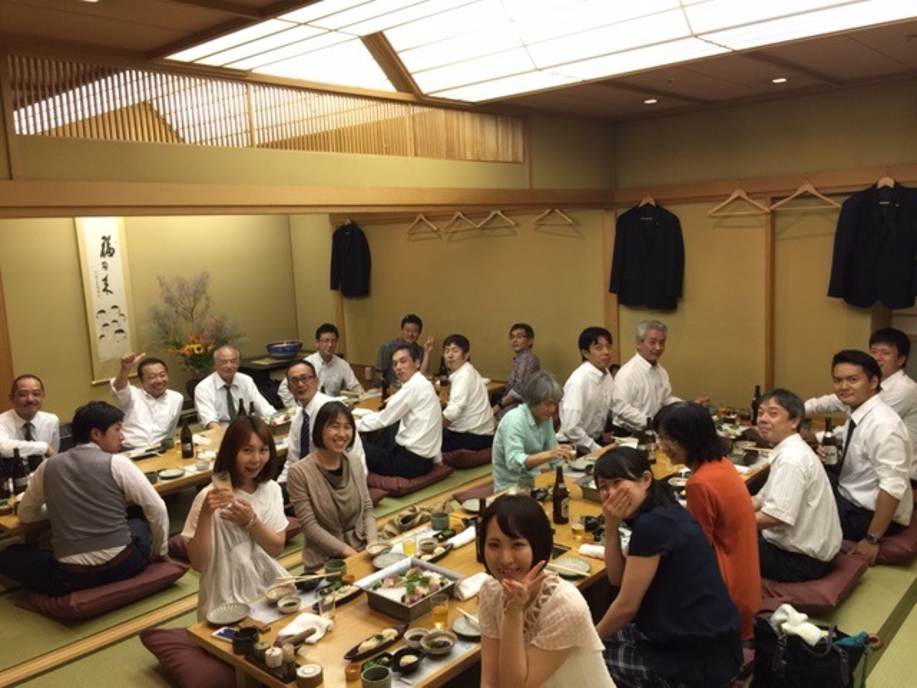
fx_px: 768
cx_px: 458
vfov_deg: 48.2
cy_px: 344
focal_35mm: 29
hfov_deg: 61.7
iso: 50
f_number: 2.2
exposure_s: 1/15
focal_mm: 4.15
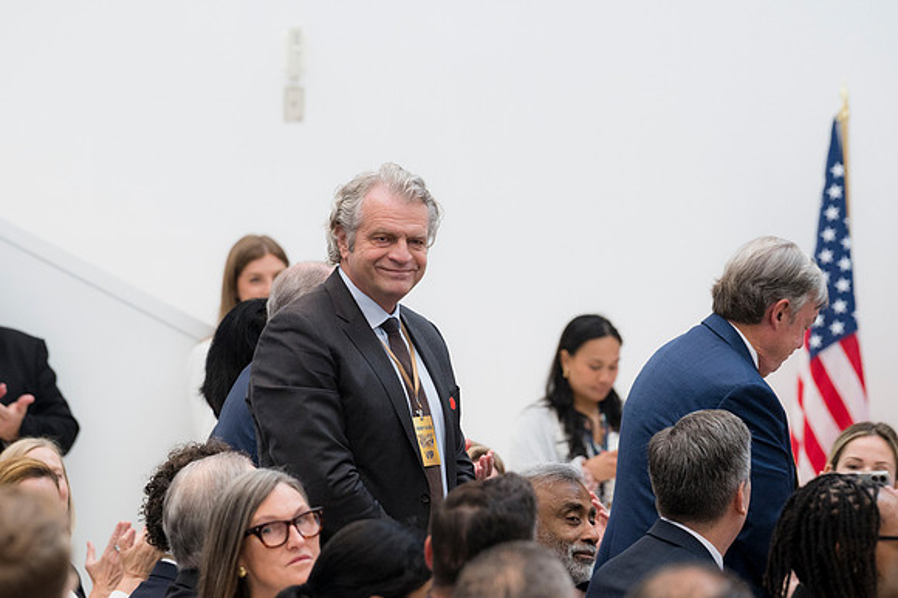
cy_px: 299
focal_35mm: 225
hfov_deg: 9.2
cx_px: 449
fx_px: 5609
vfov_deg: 6.1
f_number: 4
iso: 900
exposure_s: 1/160
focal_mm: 150
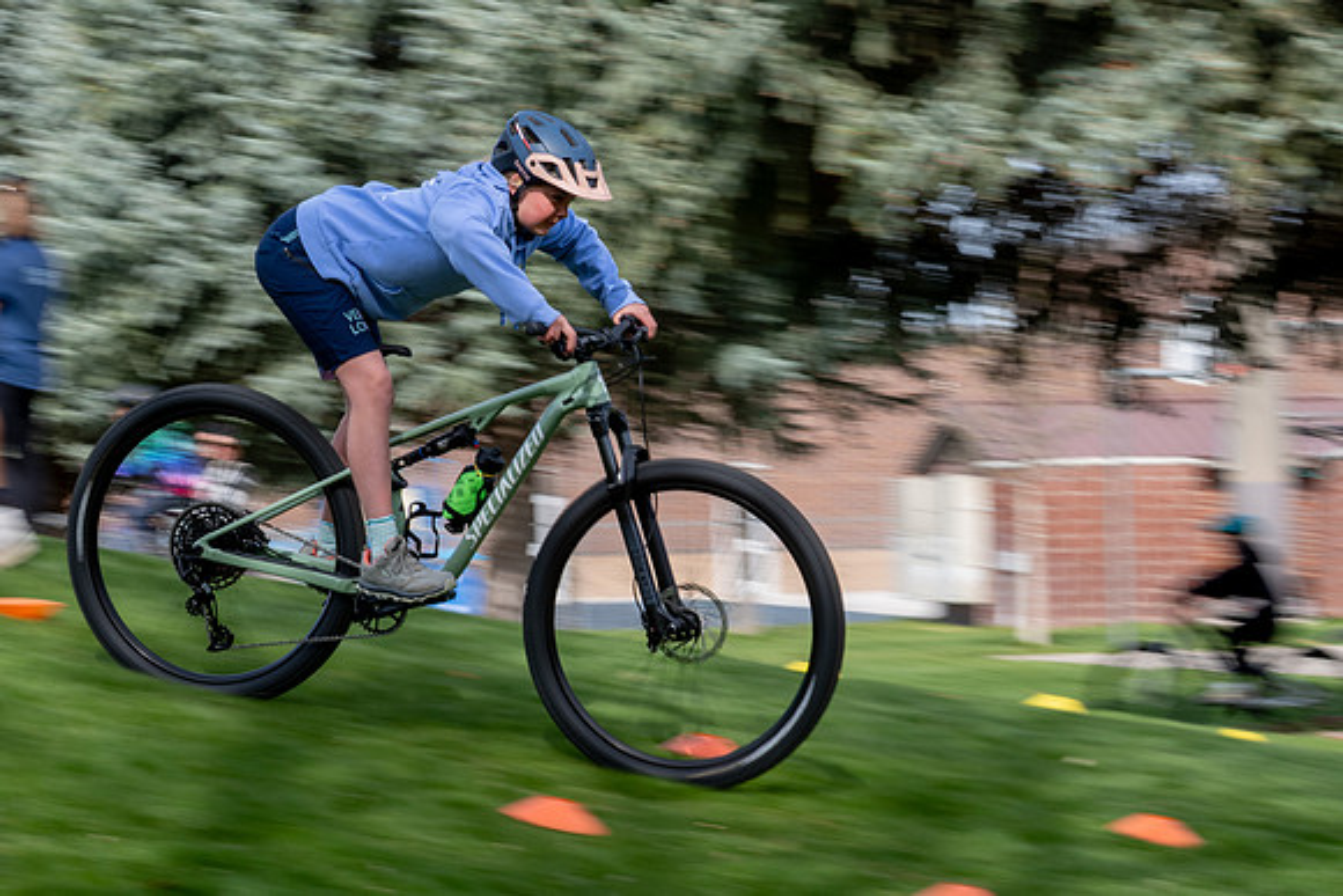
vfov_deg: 10.4
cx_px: 556
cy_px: 373
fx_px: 4905
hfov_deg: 15.6
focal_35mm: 131
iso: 200
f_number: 16
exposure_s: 1/60
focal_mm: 70
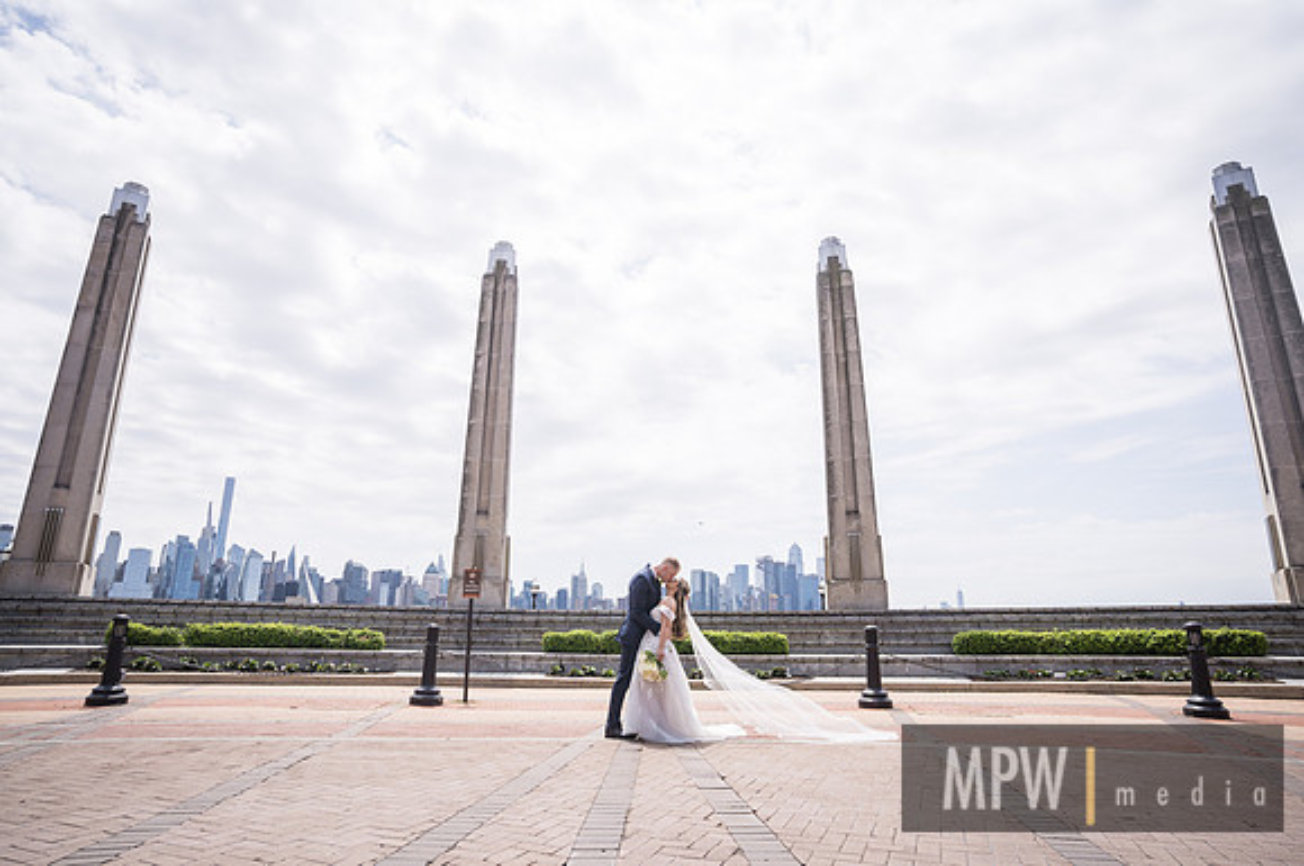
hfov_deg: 88.9
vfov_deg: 66.1
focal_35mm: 18
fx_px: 665
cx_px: 640
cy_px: 452
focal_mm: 17
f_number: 2.8
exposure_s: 1/2000
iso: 100
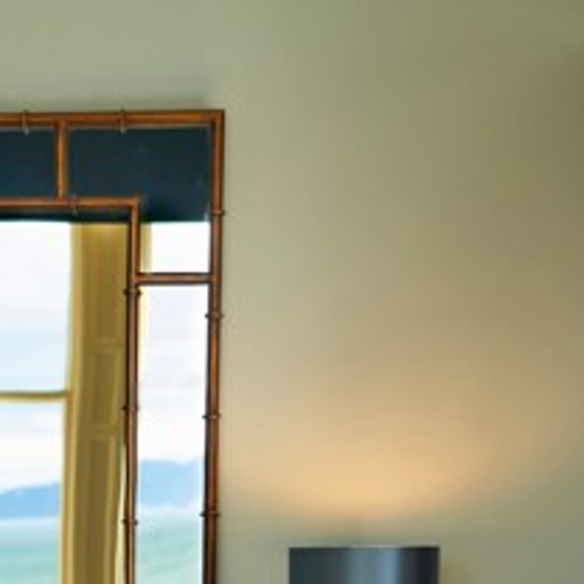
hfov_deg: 13.2
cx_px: -22
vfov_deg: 12.7
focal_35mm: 130
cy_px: 890
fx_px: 2481
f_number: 4
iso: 100
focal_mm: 49
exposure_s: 1/100
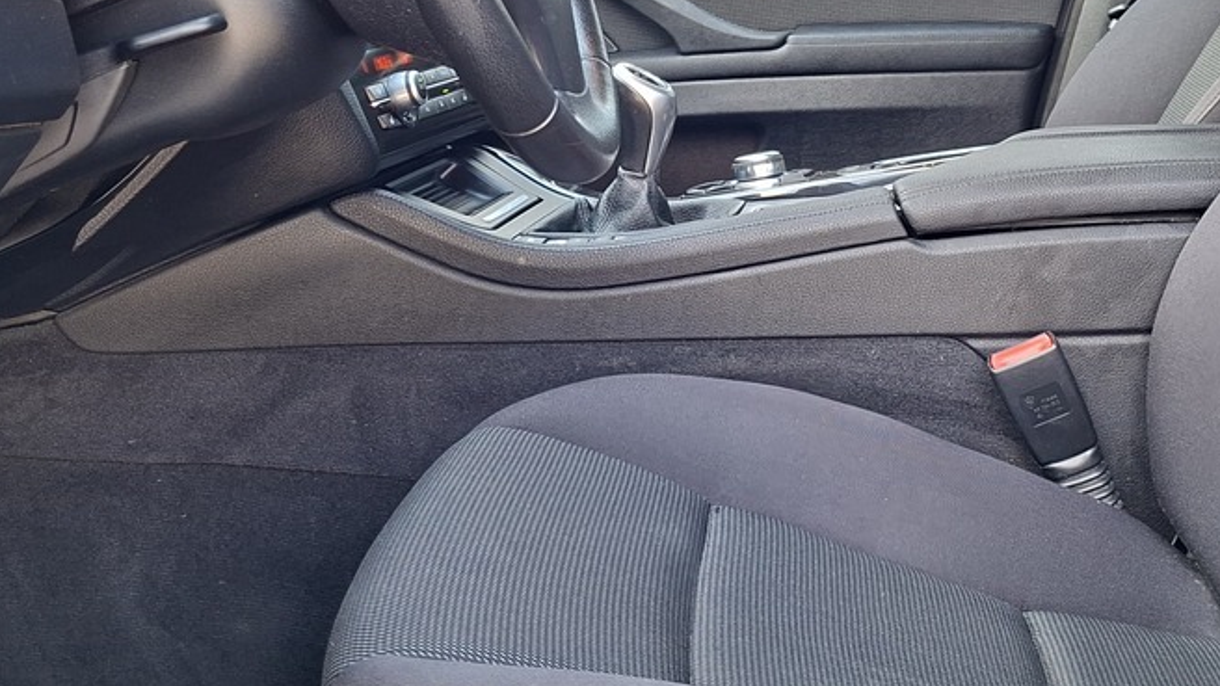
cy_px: 151
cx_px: 666
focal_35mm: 55
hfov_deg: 37.8
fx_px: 1779
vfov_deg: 21.6
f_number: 1.8
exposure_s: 1/100
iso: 80
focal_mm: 5.54
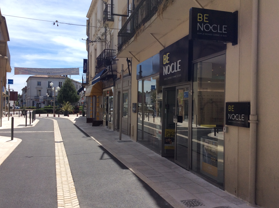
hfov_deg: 55.4
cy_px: 101
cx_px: 143
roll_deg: -0.5
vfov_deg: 42.8
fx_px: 266
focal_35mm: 33
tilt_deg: +1.9
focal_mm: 3.3
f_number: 2.4
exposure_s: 1/1362
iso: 32
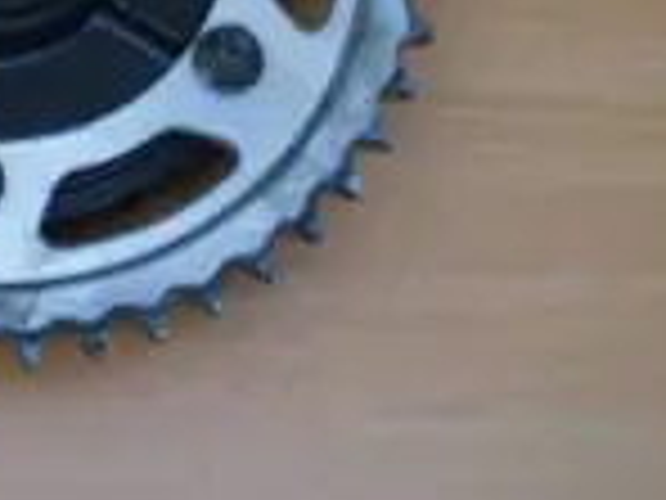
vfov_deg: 12.6
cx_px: 76
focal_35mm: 117
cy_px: 86
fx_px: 2251
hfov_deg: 16.6
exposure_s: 1/30
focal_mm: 6.3
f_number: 3.1
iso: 100
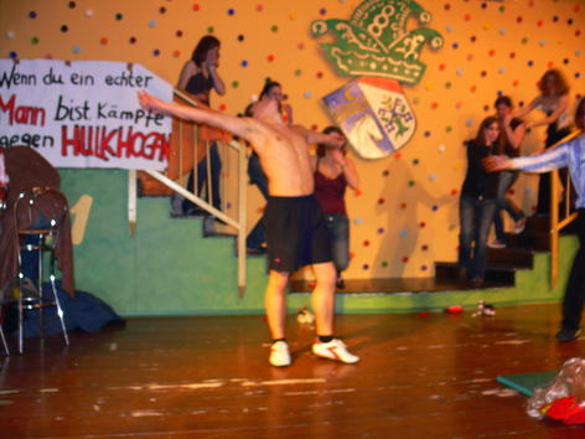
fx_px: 591
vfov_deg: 40.7
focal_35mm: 35
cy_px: 220
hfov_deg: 52.6
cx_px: 292
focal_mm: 7.4
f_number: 2.8
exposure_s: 1/30
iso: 100
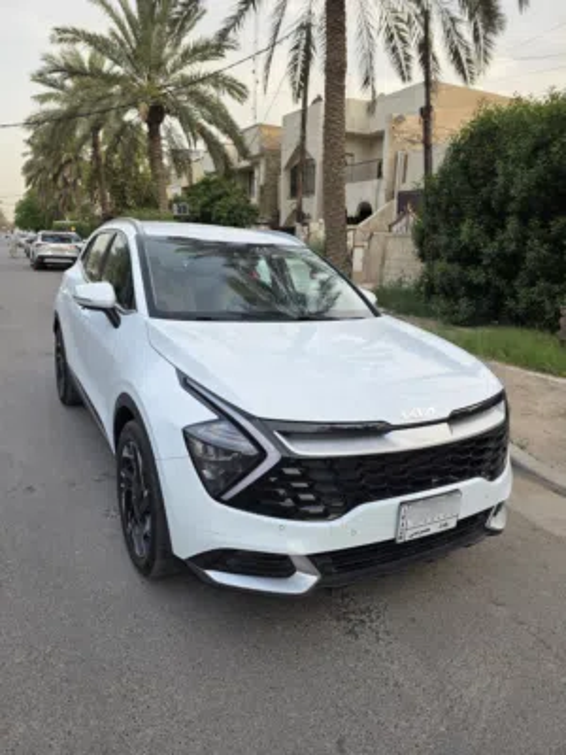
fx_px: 501
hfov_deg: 58.9
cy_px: 378
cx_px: 283
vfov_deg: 73.9
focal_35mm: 23
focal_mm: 6.3
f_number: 1.7
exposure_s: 1/182
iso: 32
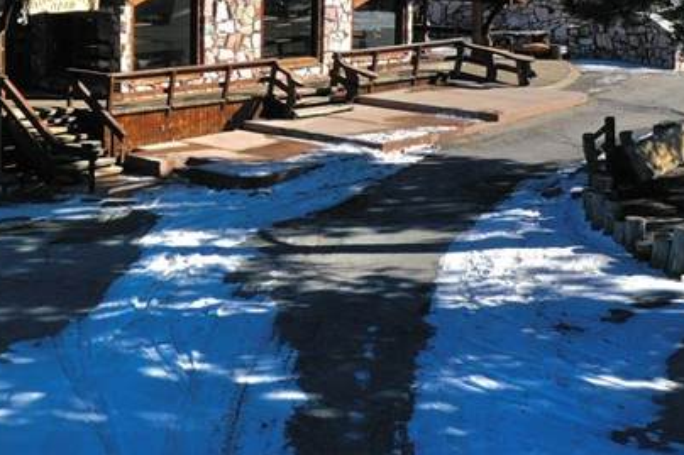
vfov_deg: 18.8
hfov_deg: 26.1
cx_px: -80
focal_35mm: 71
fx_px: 1348
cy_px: 35
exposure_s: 1/800
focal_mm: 10.26
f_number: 6.3
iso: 100
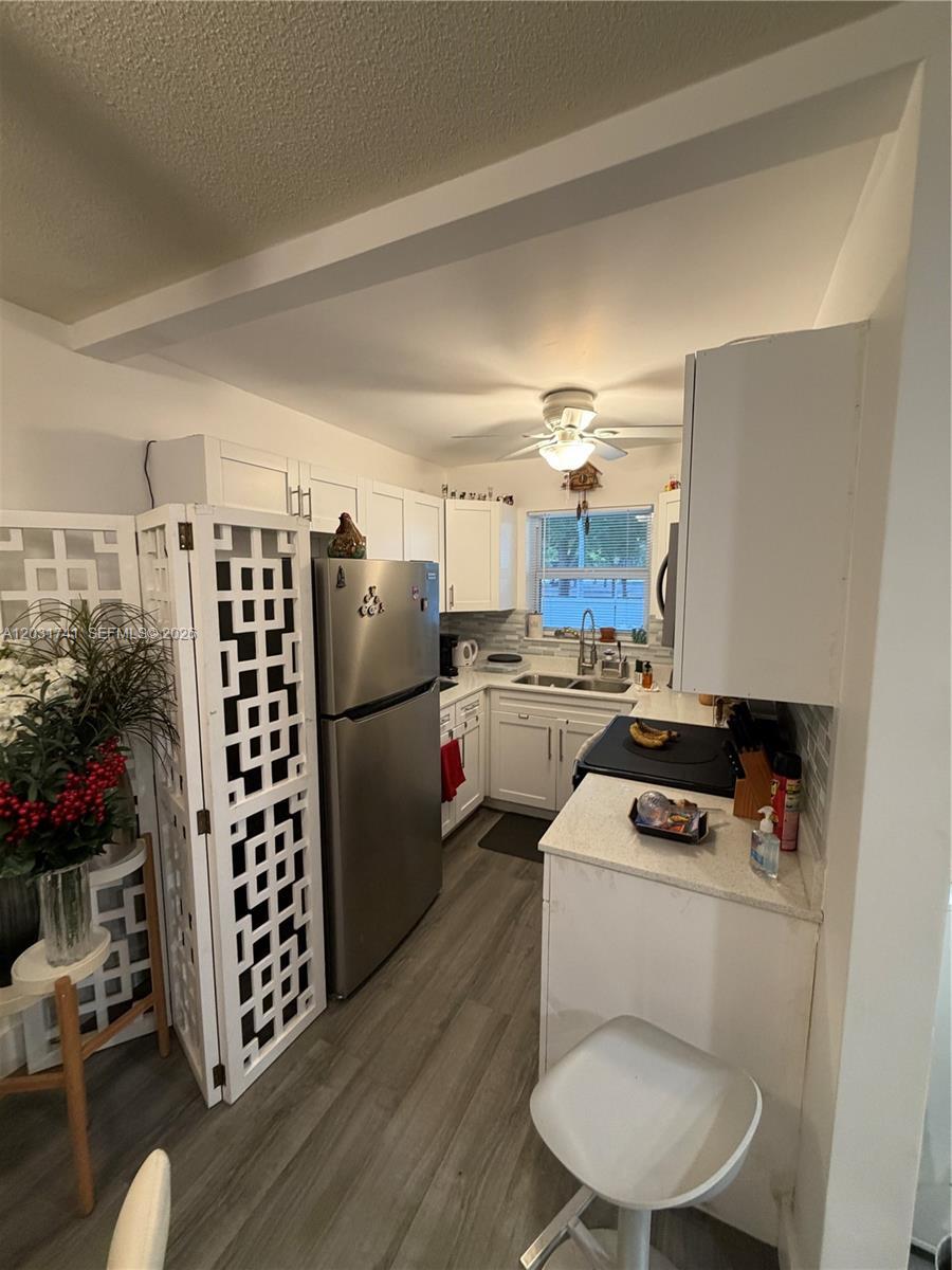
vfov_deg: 102.1
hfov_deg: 85.7
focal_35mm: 14
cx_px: 476
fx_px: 513
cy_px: 635
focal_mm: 2.22
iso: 250
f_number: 2.2
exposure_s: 1/60
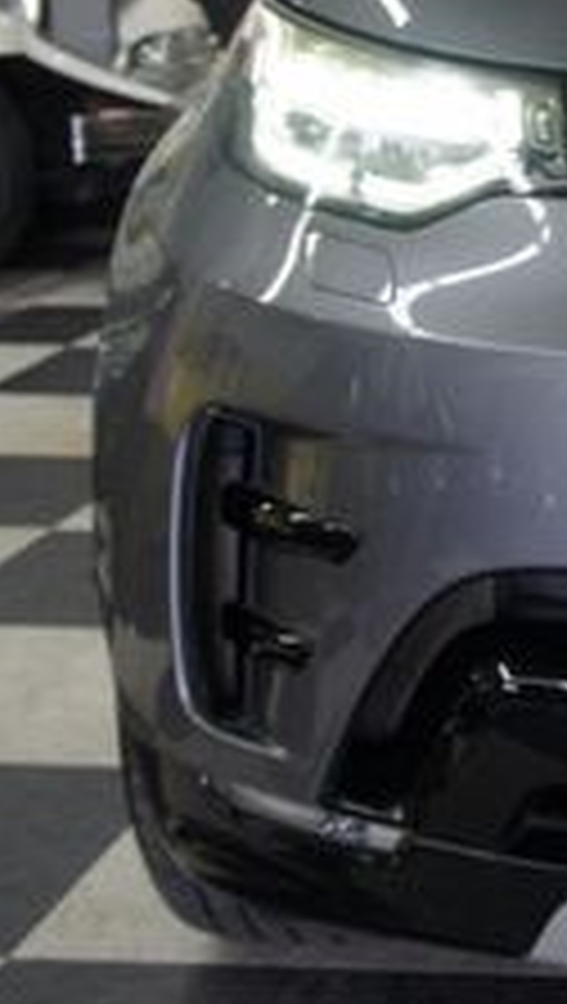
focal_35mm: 94
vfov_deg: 22.4
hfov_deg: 11.7
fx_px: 2517
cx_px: 1071
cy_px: 266
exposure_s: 1/40
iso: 200
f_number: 4
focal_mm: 21
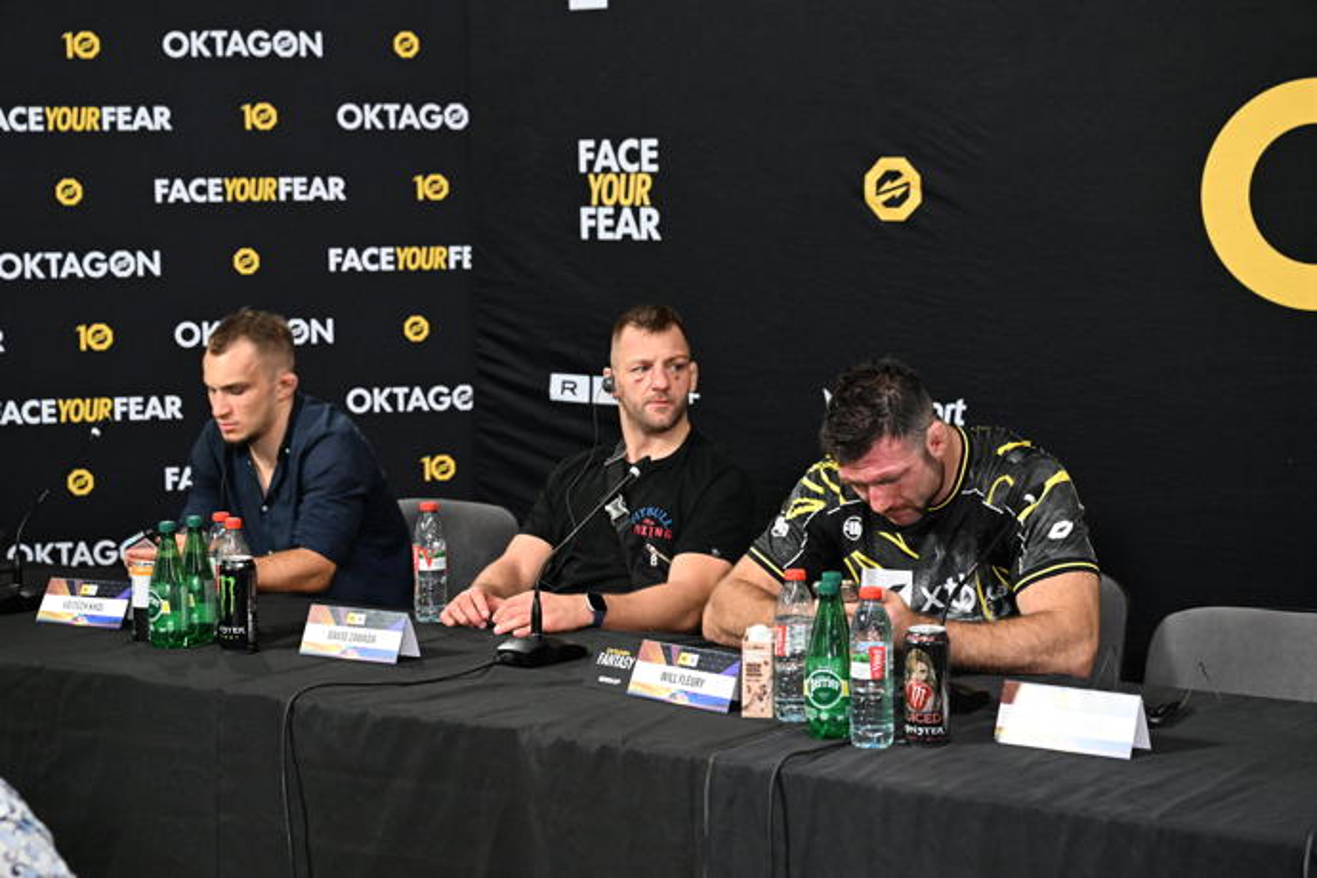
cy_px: 439
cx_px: 658
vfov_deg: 20.9
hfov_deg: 31.0
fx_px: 2378
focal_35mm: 65
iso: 8000
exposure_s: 1/500
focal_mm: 65
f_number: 5
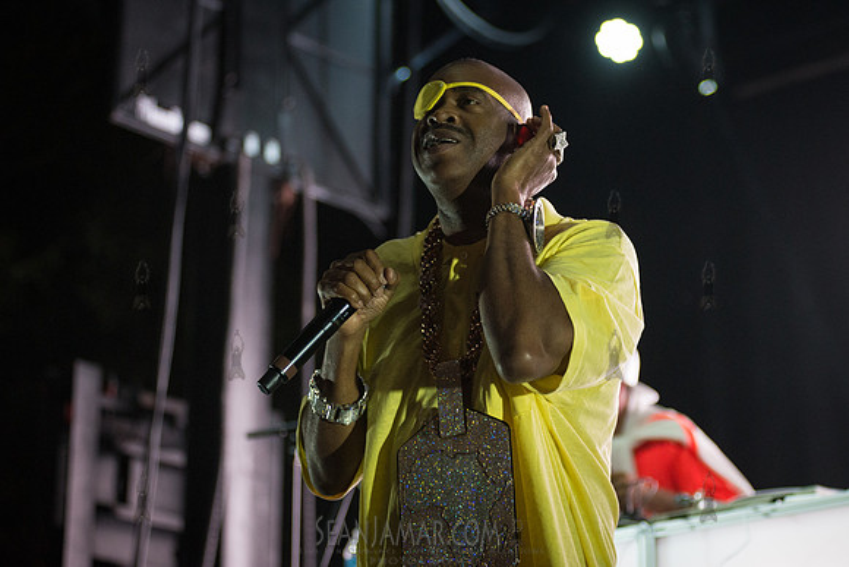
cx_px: 460
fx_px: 2160
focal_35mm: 92
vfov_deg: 14.9
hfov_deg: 22.2
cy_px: 247
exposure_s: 1/500
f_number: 3.2
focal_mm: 80
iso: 3200
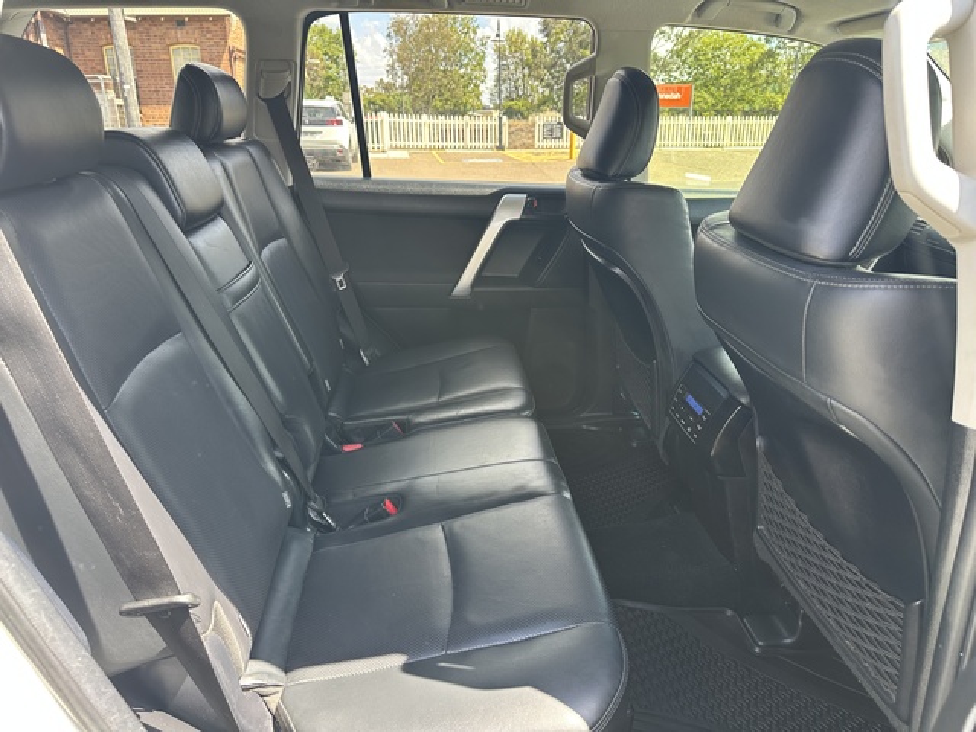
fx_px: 677
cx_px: 488
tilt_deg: -17.7
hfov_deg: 71.6
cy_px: 366
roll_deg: +1.1
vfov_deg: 56.8
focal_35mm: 24
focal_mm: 6.86
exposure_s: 1/172
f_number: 1.78
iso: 100
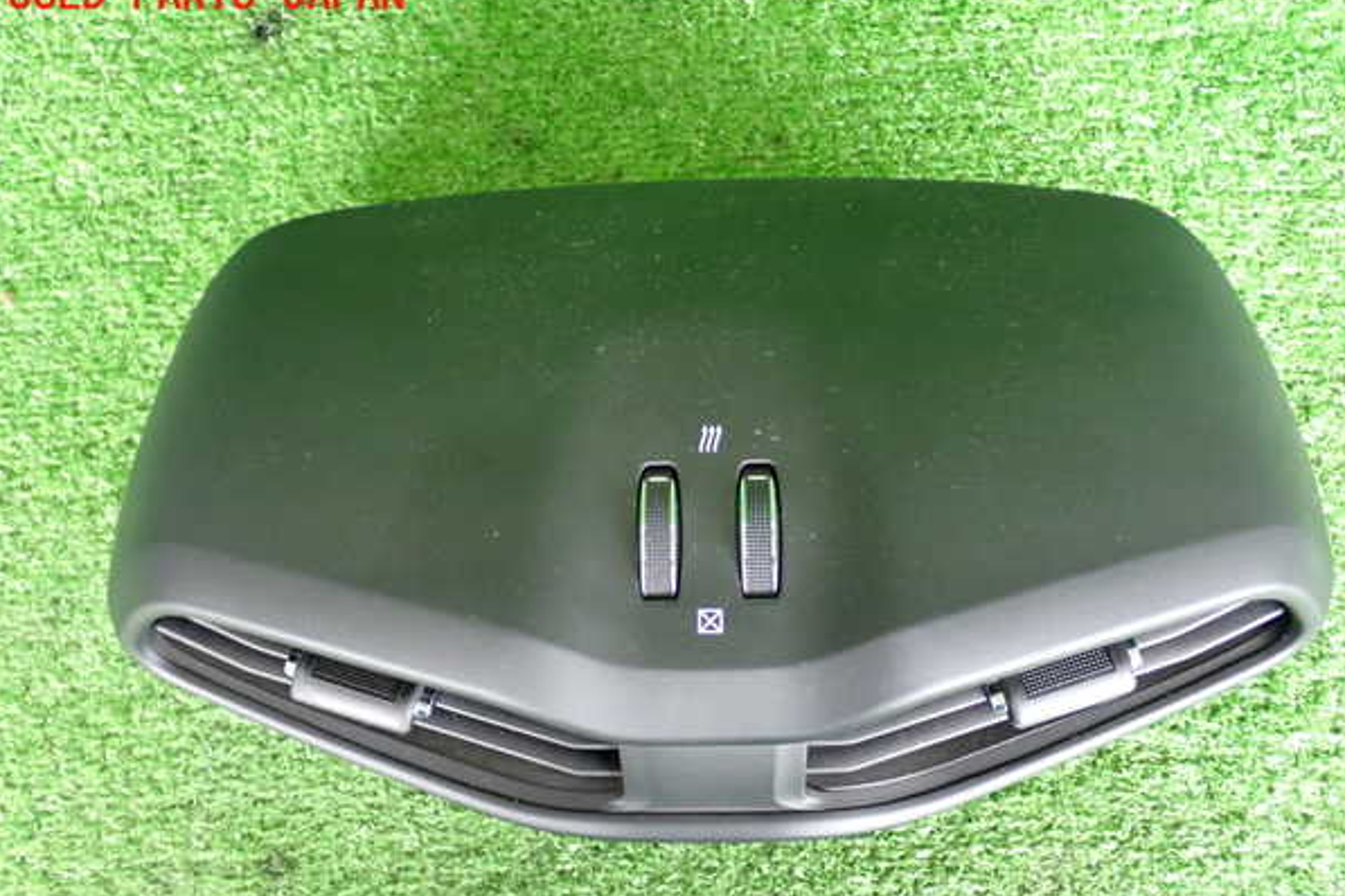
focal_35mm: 46
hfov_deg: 42.7
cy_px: 473
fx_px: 1718
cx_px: 671
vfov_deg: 29.2
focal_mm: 7.84
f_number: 2.9
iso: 800
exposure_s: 1/30
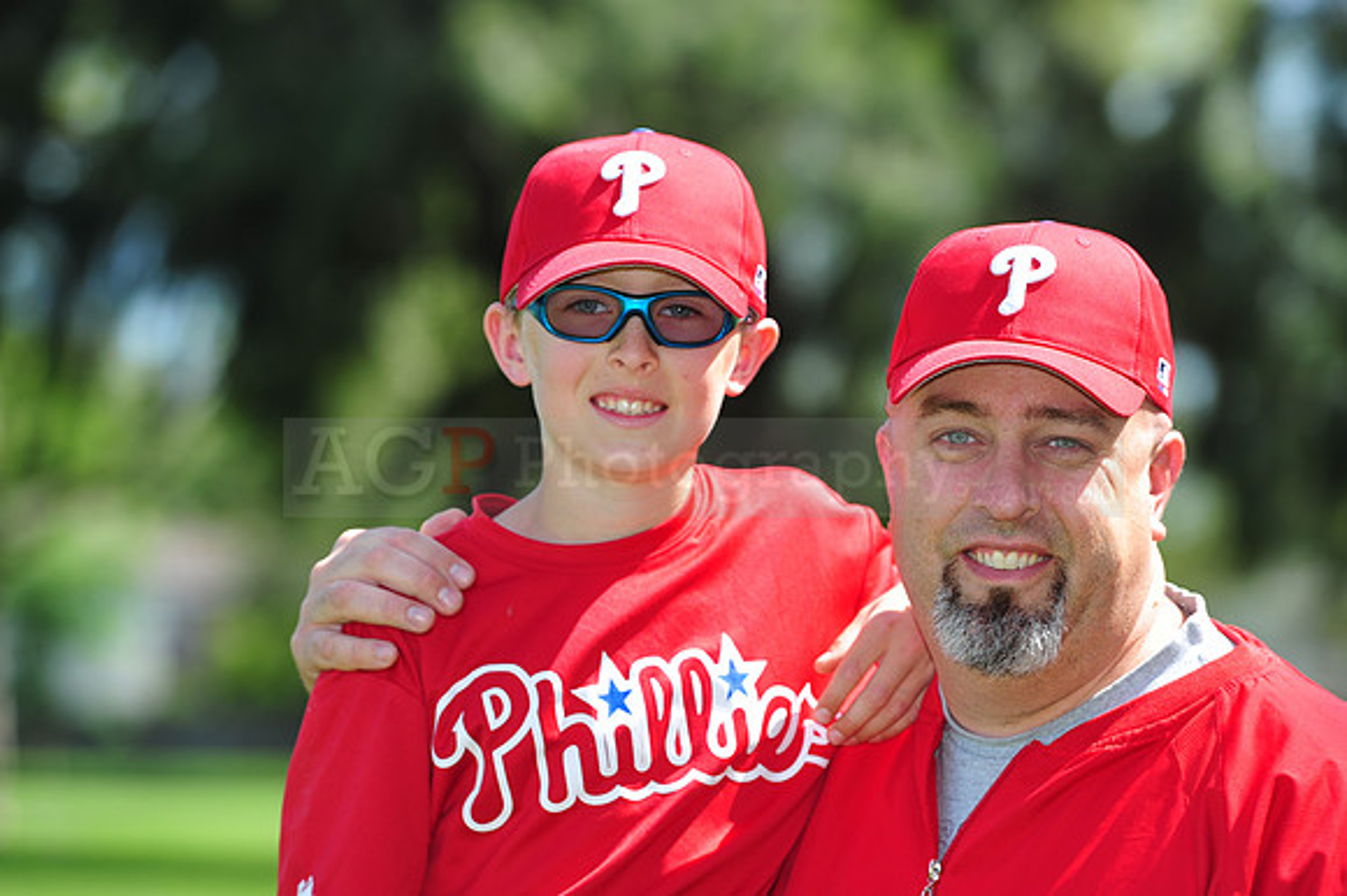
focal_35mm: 200
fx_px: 7479
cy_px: 448
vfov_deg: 6.9
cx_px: 674
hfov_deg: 10.3
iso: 200
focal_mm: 200
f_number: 5.6
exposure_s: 1/320
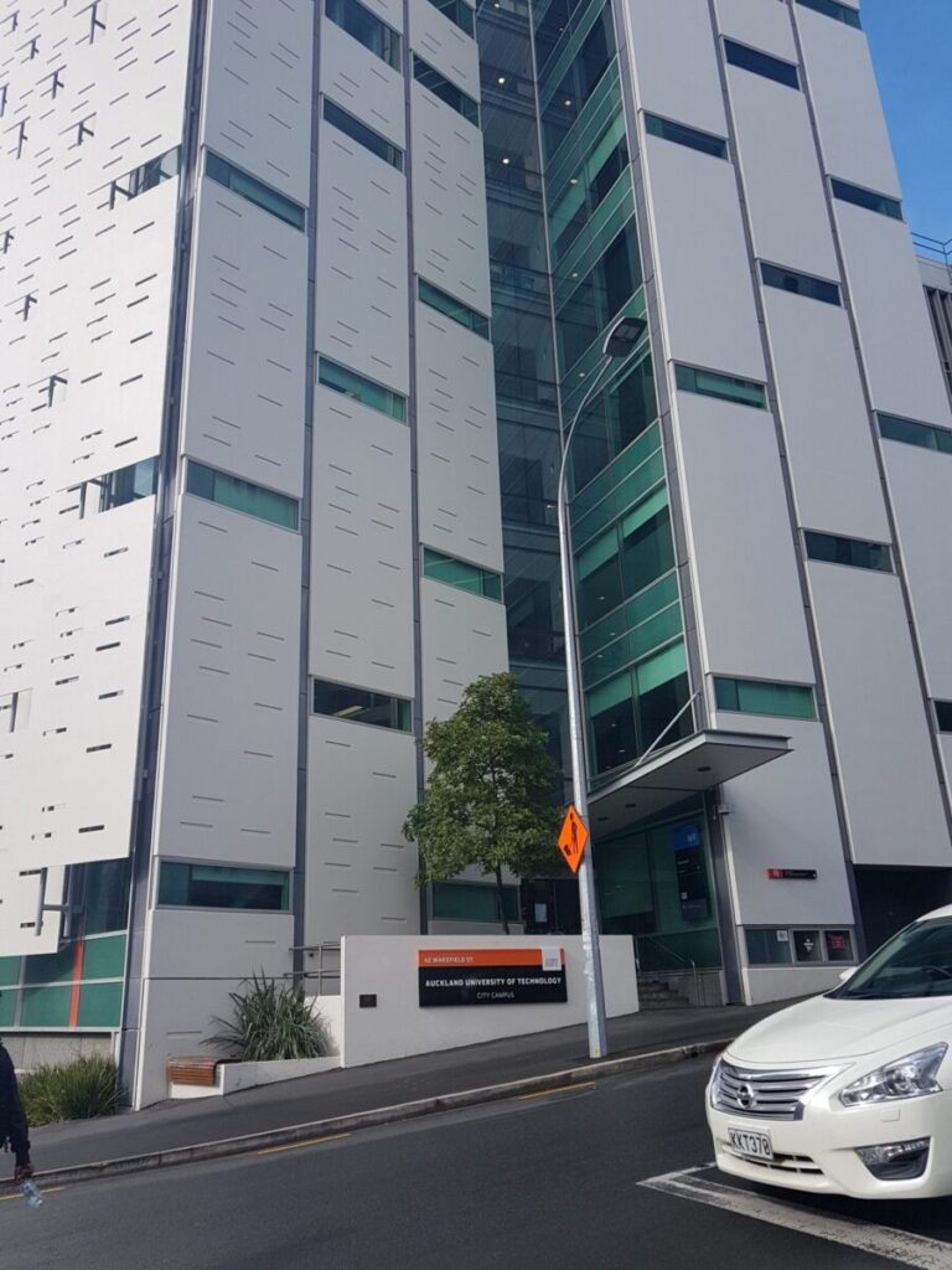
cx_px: 476
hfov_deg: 53.1
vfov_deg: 67.3
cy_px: 635
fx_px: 953
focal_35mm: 26
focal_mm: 4.2
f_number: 1.7
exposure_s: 1/1288
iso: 40
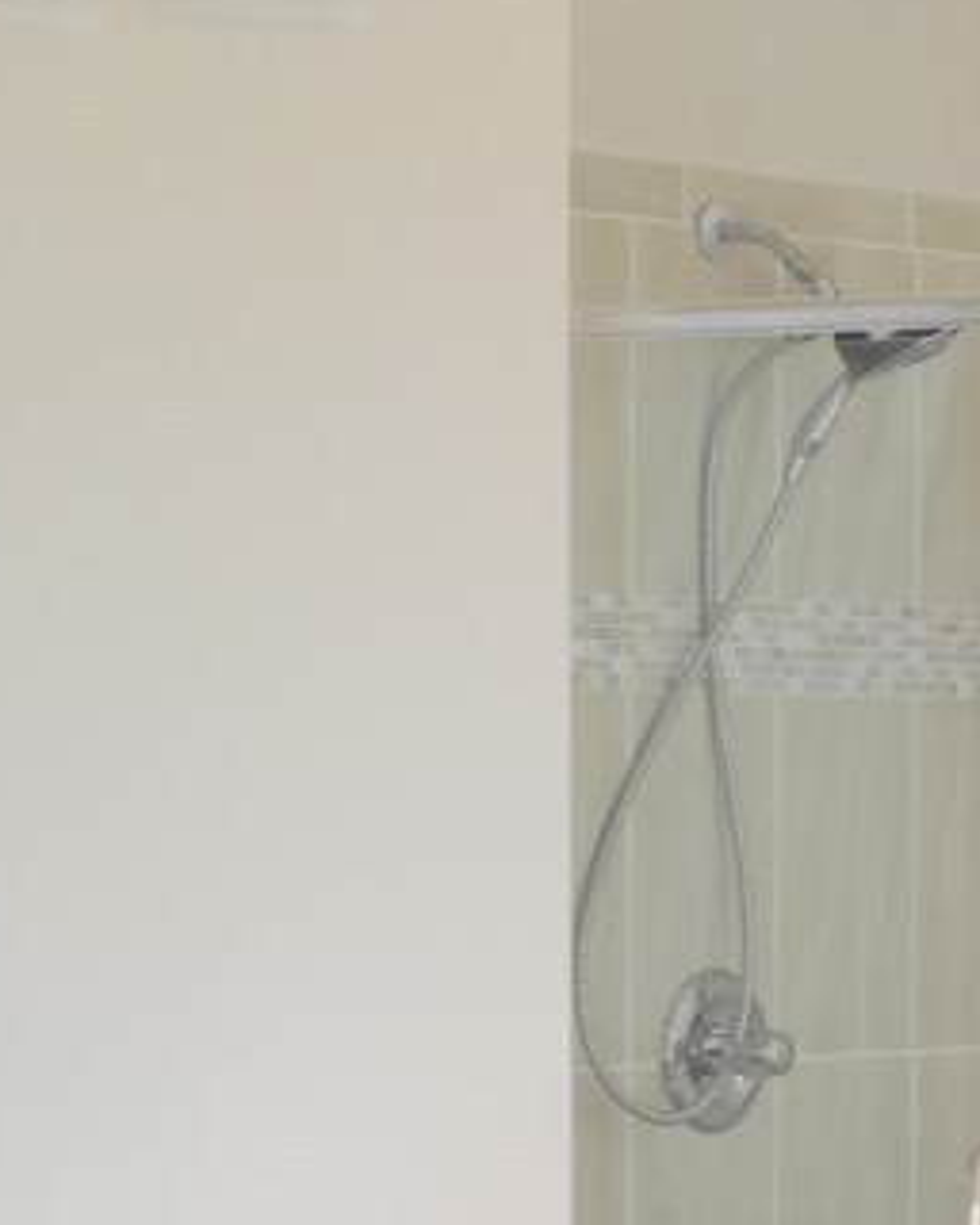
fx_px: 6127
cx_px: 746
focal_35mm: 169
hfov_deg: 9.1
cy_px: 1137
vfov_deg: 11.3
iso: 200
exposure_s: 1/100
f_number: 5
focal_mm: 50
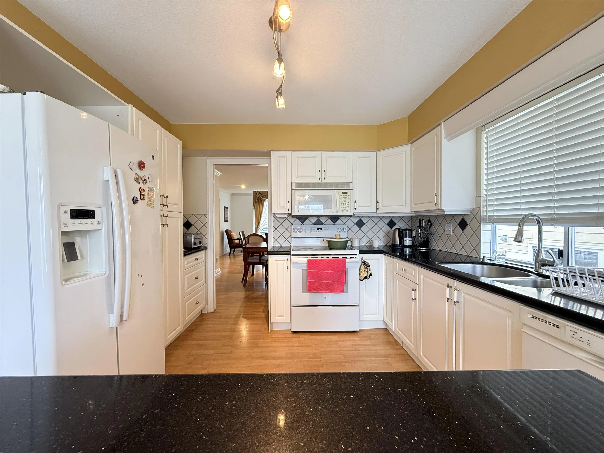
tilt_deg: -1.2
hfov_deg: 102.1
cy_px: 226
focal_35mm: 14
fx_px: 244
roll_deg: +0.1
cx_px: 302
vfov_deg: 85.7
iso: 160
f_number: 2.2
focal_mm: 2.22
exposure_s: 1/60
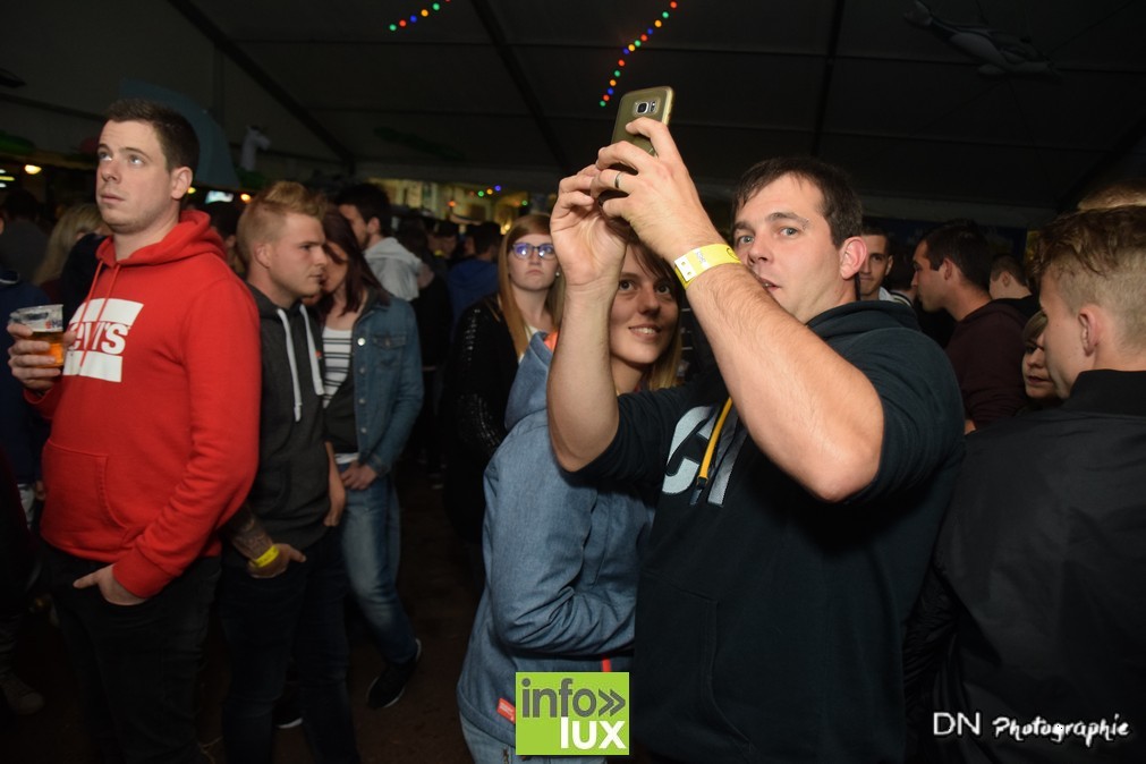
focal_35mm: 27
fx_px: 859
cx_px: 573
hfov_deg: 67.4
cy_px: 382
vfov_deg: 47.9
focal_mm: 18
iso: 1600
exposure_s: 1/60
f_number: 3.5
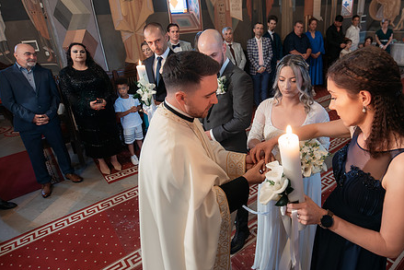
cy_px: 128
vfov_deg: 55.1
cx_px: 231
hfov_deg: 75.6
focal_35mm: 23
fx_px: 258
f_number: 2.8
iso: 1600
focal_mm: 15
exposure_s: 1/125
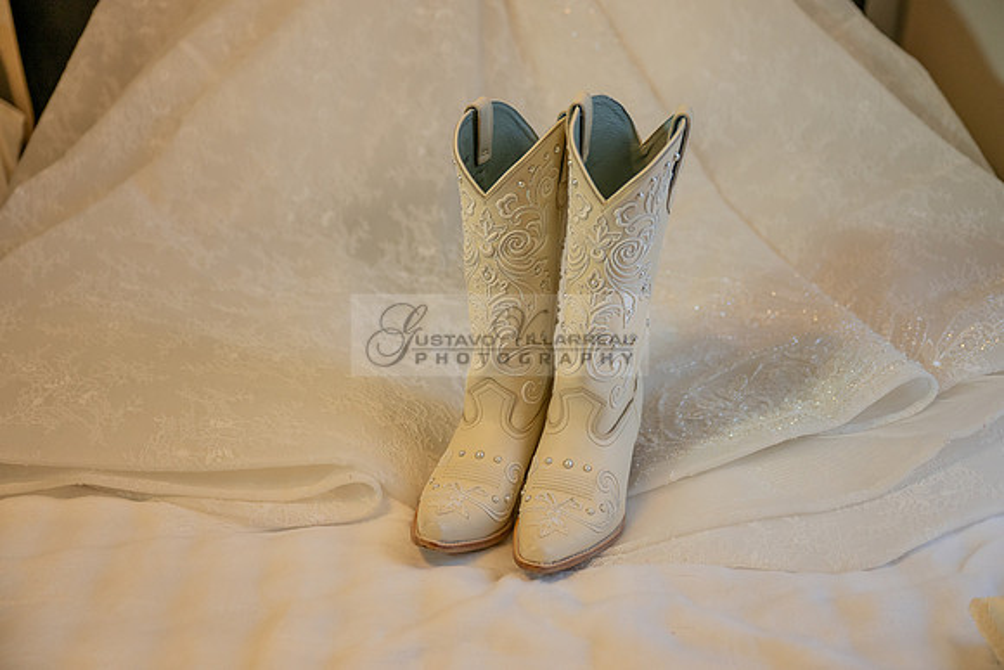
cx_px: 502
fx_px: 1172
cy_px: 335
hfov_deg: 46.4
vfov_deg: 31.9
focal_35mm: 42
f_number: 2.8
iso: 800
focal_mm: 42
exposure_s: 1/200
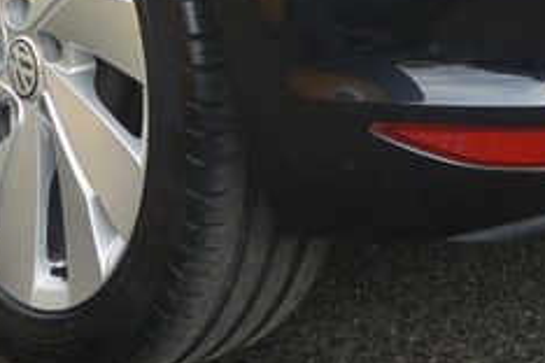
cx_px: 354
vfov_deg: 10.9
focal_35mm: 118
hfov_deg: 17.3
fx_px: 1786
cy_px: -283
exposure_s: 1/320
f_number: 4
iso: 160
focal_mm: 10
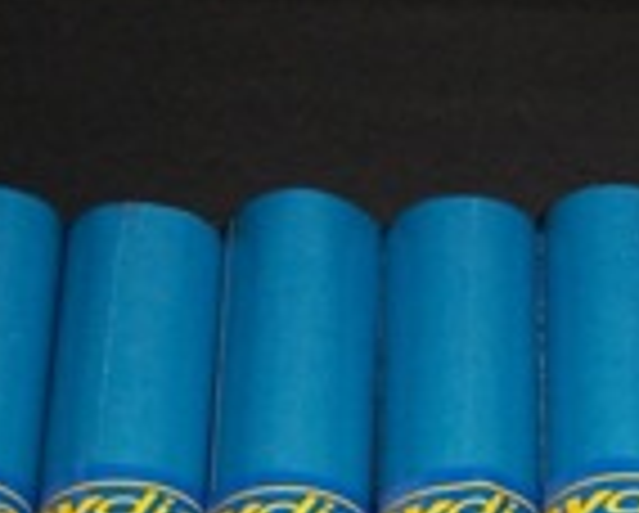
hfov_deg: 15.9
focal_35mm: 120
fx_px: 2273
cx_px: 486
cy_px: 713
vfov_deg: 12.4
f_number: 3.1
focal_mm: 6.3
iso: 200
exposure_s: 1/125
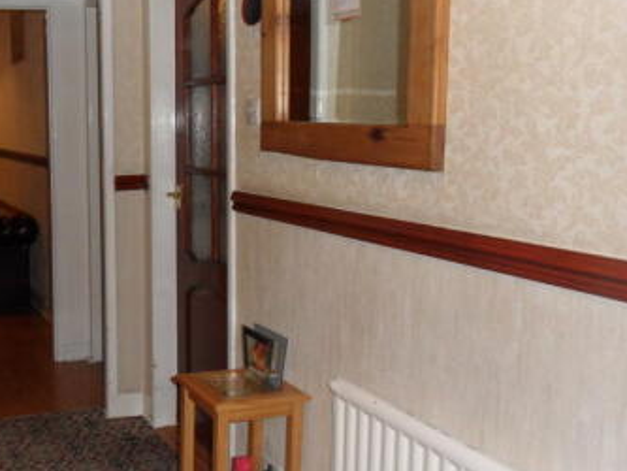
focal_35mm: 42
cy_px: 223
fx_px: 761
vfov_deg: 34.4
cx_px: 97
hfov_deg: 42.1
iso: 200
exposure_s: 1/30
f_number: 3.2
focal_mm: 3.9
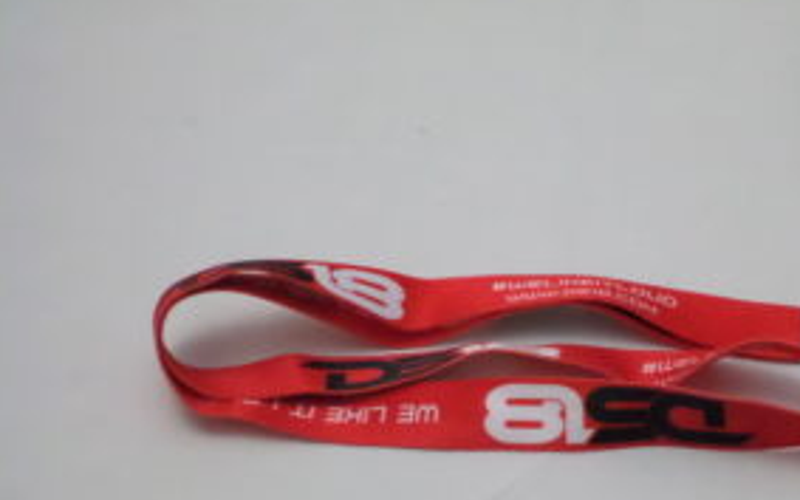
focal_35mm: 126
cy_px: 353
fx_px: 2748
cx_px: 560
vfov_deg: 10.4
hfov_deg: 16.5
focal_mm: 14.6
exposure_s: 1/45
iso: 640
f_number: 4.7
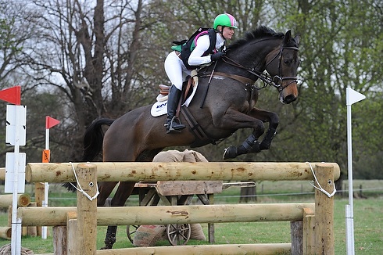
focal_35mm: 130
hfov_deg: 15.8
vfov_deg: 10.5
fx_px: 1382
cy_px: 128
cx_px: 192
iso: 1600
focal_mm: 130
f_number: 5.6
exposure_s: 1/800
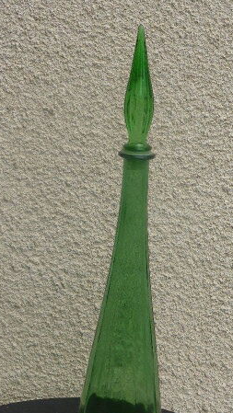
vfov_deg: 23.6
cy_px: 235
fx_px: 987
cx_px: 156
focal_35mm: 90
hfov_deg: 13.4
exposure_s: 1/400
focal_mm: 10.3
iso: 100
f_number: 4.7
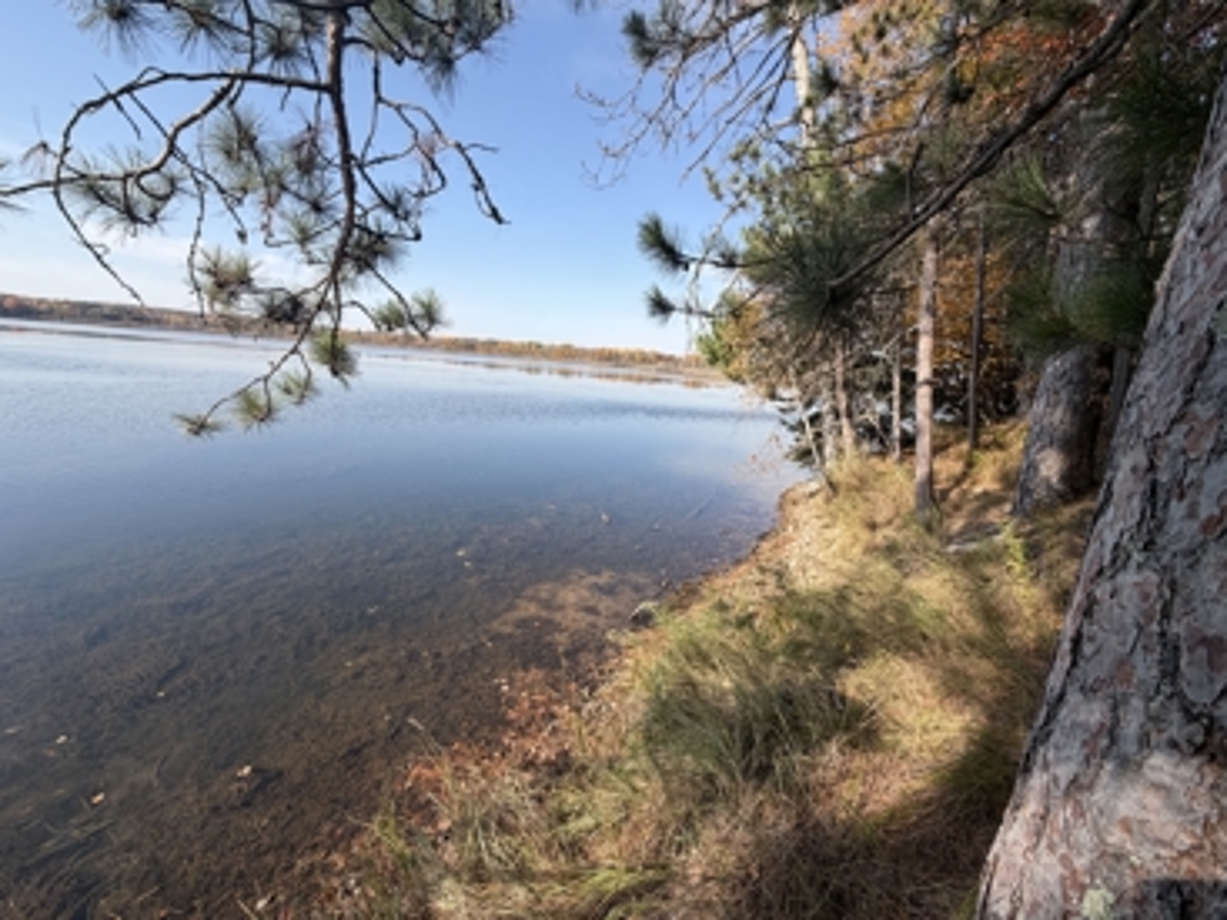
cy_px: 460
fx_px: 496
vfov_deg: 85.6
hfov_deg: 102.1
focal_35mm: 14
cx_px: 614
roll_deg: -5.3
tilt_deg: -12.1
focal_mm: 2.22
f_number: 2.2
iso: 40
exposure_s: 1/770
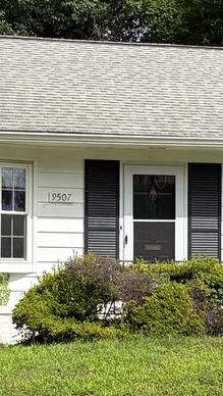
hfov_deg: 11.5
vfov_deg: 20.3
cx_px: 204
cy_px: 259
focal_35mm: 105
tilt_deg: +1.5
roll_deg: +0.6
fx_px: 1101
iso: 64
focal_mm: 5.96
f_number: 1.6
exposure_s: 1/4329
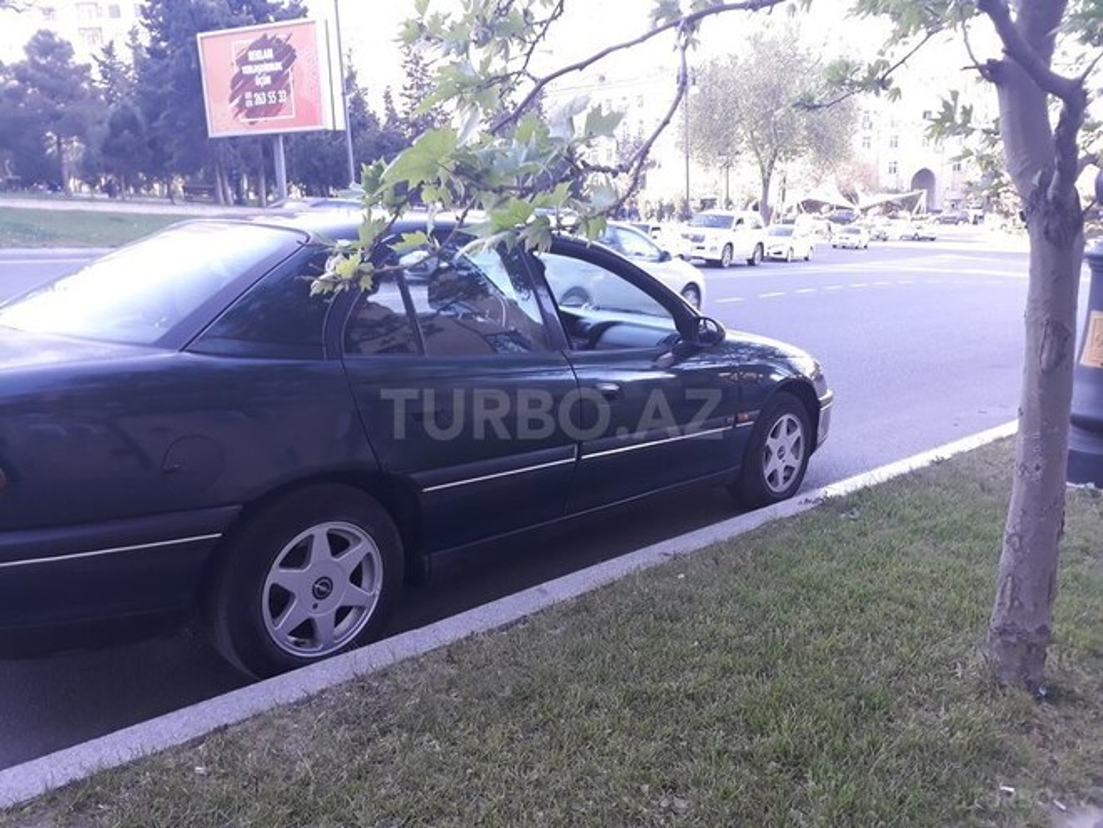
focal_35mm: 27
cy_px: 414
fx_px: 860
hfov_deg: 65.3
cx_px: 552
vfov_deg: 51.4
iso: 64
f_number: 1.7
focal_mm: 3.71
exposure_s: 1/100
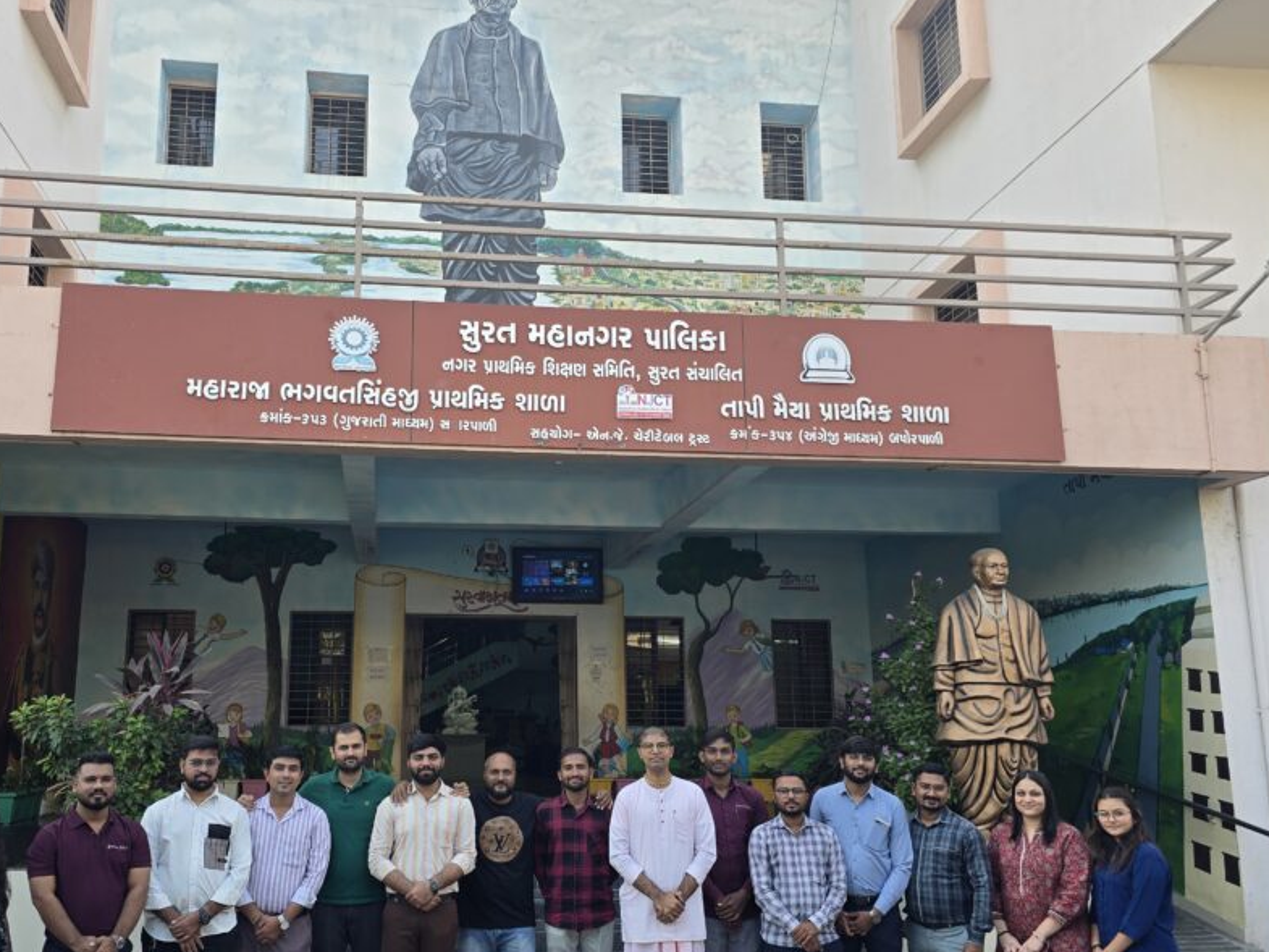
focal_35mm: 30
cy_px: 538
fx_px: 1100
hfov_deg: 59.3
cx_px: 483
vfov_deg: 46.7
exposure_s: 1/180
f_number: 1.7
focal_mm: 6.3
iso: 20
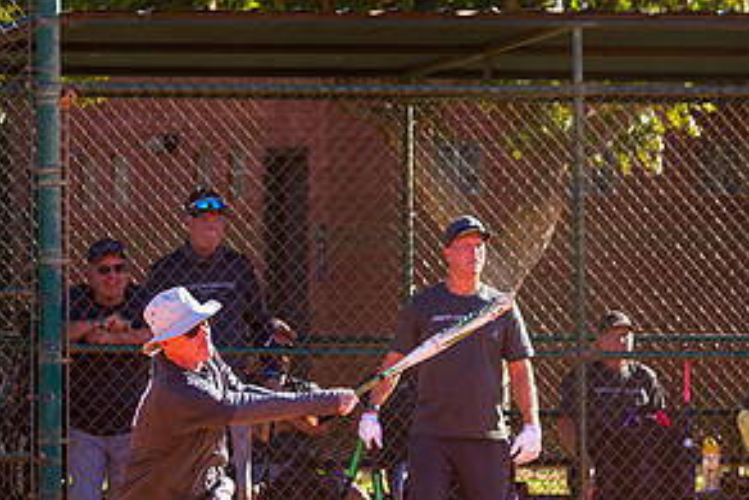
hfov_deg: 5.4
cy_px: 343
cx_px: 256
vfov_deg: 3.6
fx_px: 7930
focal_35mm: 381
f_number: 5
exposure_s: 1/1250
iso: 400
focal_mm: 160
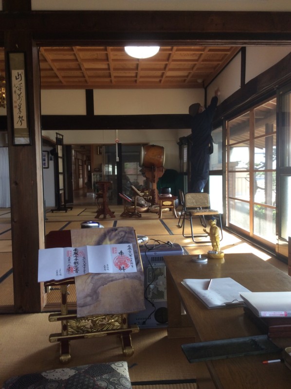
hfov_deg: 44.1
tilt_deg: -5.1
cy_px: 194
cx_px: 146
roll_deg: +2.0
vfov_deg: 56.9
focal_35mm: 32
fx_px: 359
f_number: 2.4
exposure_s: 1/25
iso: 40
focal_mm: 3.3
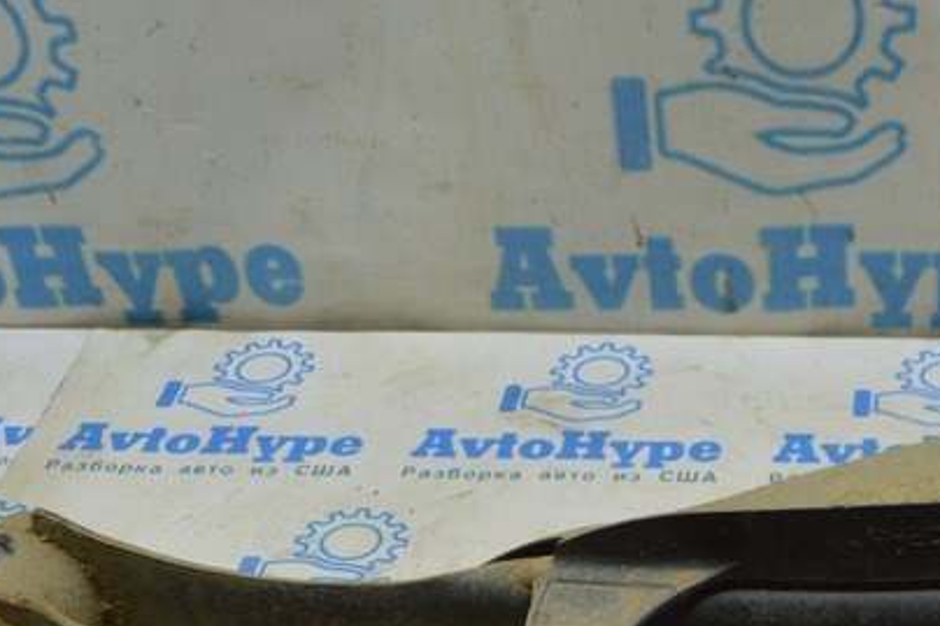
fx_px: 1984
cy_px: 718
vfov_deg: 17.2
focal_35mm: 76
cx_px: 752
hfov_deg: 26.2
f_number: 5.6
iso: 400
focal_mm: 20
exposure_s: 1/30
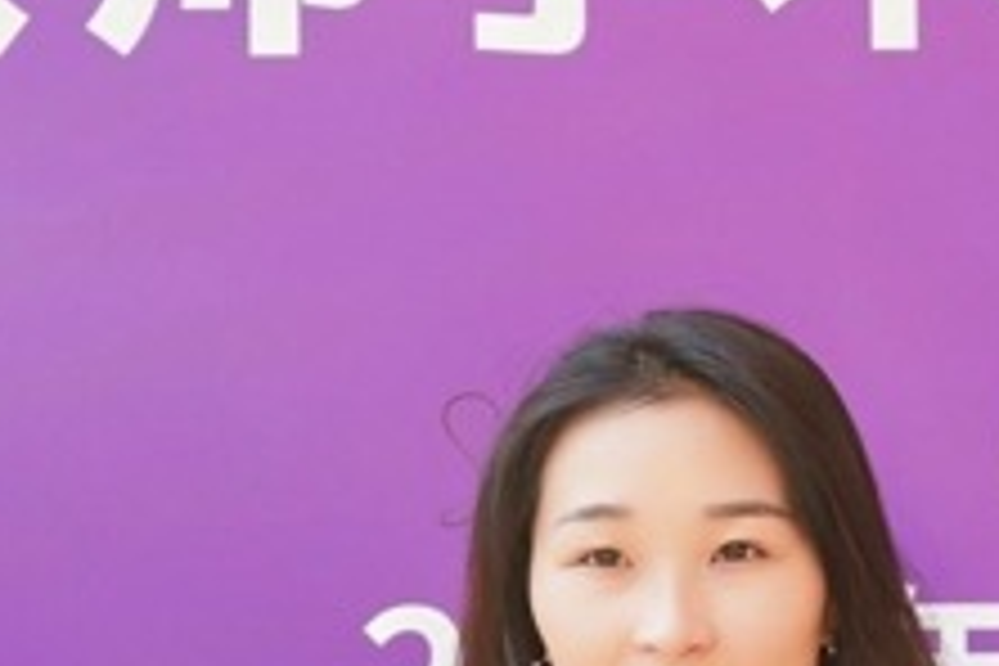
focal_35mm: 232
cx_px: 1053
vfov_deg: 5.9
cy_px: 934
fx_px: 6442
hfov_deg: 8.8
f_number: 4
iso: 200
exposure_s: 1/161
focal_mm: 40.2
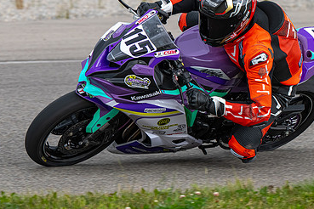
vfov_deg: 4.9
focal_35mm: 283
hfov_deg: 7.3
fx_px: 2468
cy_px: 69
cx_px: 111
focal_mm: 180
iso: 1000
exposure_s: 1/1250
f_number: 6.3
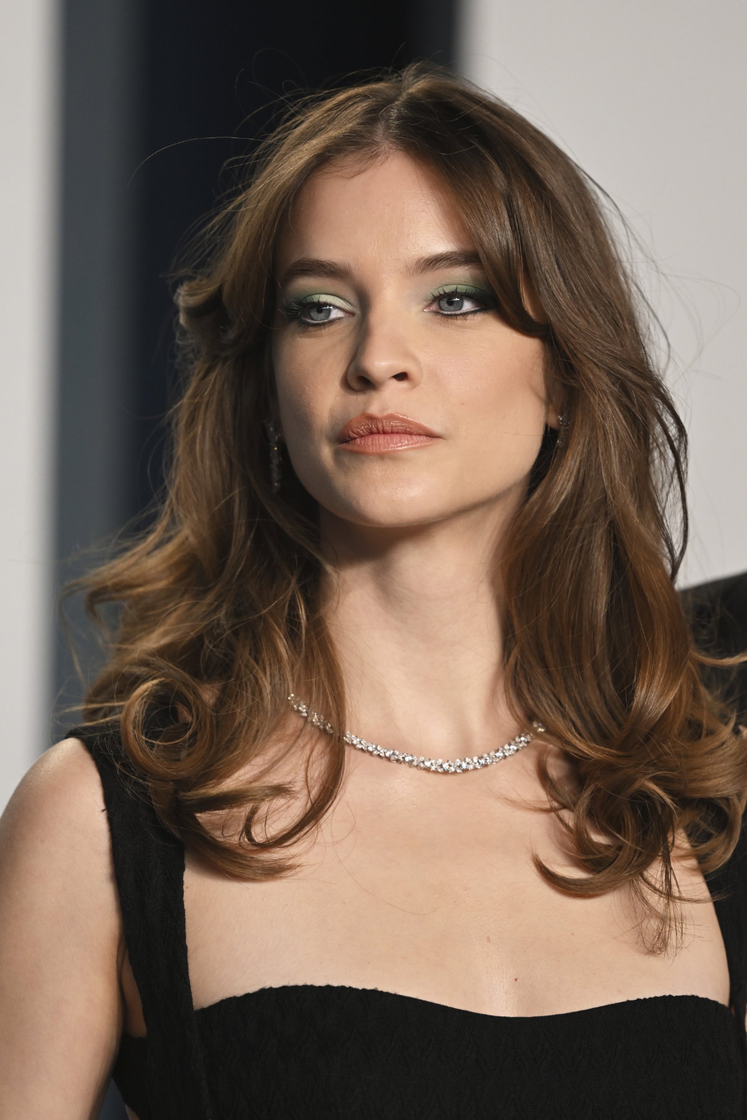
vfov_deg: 6.9
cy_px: 560
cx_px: 374
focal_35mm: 300
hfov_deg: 4.6
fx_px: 9337
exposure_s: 1/400
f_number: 4
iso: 900
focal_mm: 300
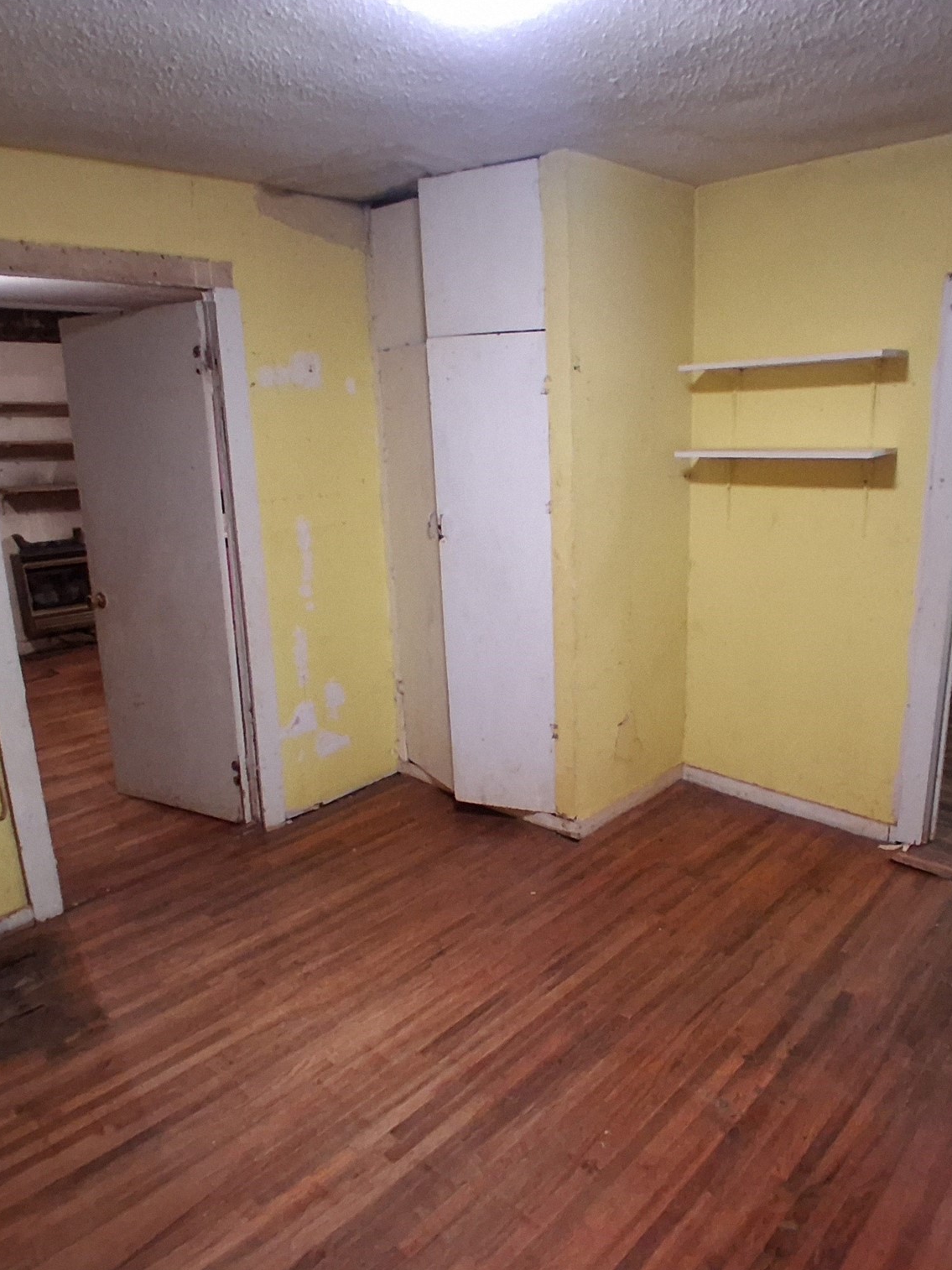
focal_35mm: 23
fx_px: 844
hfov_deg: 58.6
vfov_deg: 73.9
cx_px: 545
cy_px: 642
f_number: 2.2
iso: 500
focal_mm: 1.4
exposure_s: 1/24
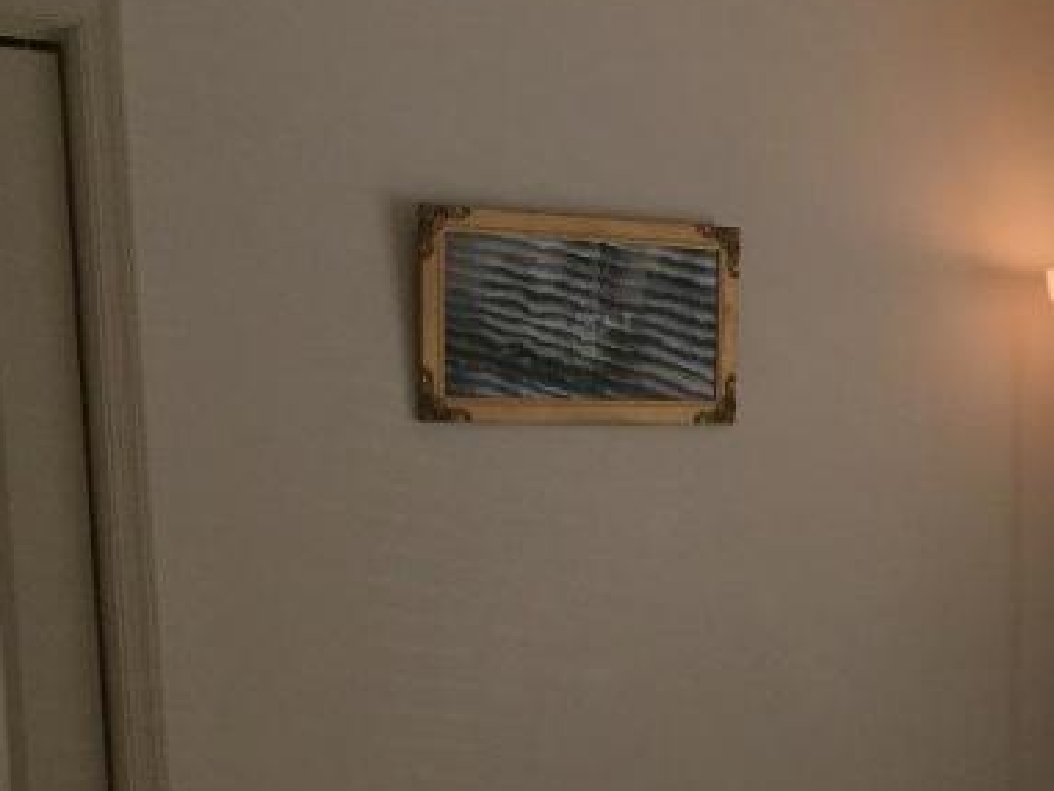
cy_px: 846
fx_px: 2376
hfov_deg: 23.9
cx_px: 1054
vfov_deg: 18.3
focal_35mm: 78
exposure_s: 1/449
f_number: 2.2
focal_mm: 4.15
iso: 32
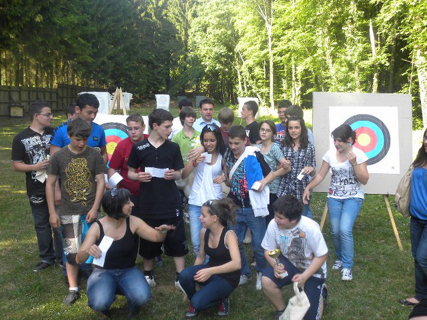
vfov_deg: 31.5
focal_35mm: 46
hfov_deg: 41.2
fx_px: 567
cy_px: 160
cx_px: 214
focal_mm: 8.2
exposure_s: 1/73
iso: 64
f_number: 3.2
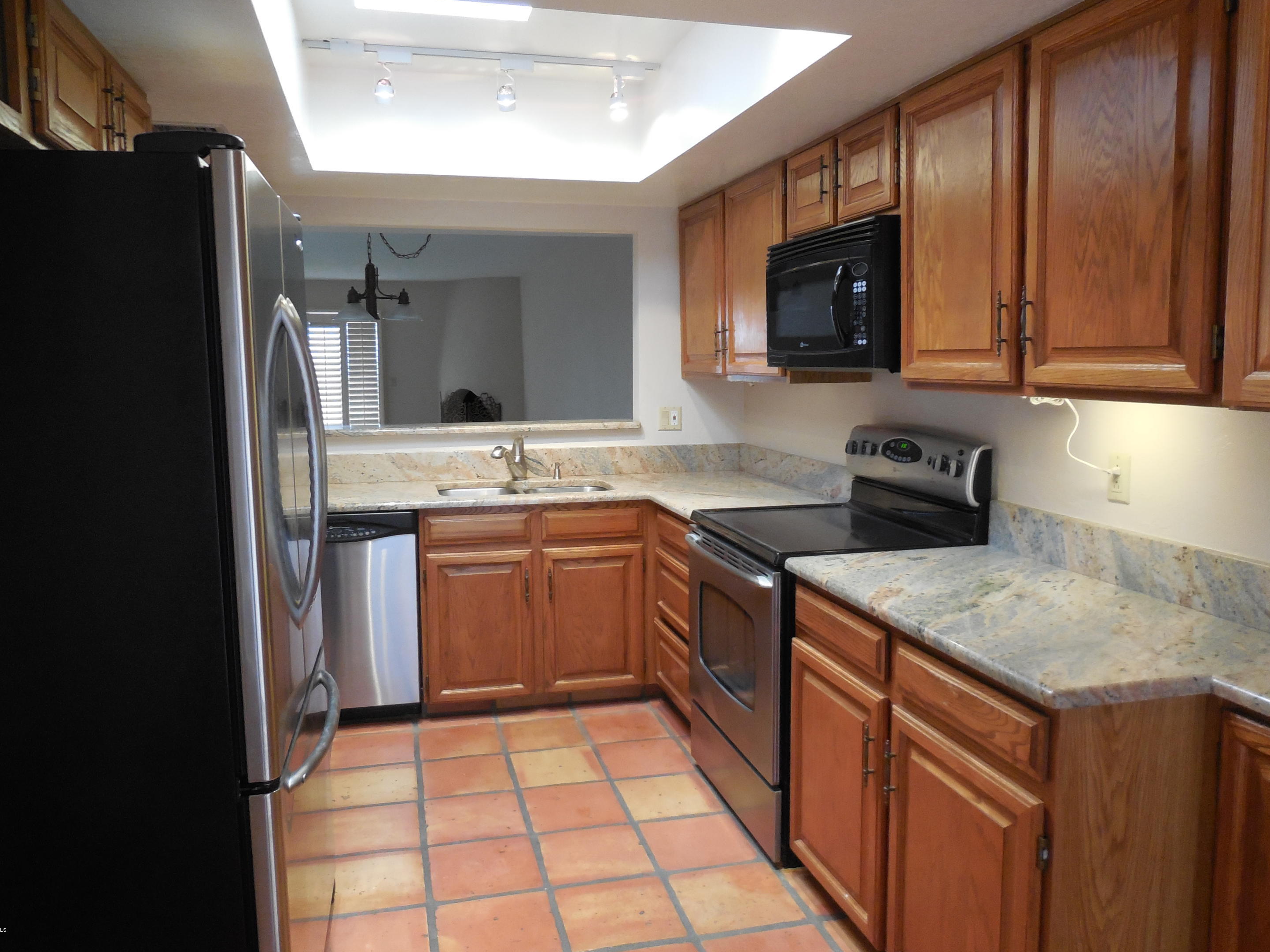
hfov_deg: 67.3
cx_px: 626
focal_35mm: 26
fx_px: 954
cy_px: 466
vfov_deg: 53.0
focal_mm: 4.5
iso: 400
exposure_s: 1/30
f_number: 3.1
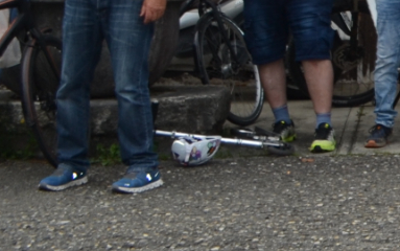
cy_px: -360
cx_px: 942
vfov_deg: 8.2
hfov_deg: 11.8
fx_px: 1604
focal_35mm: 147
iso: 100
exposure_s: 1/200
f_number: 7.1
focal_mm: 18
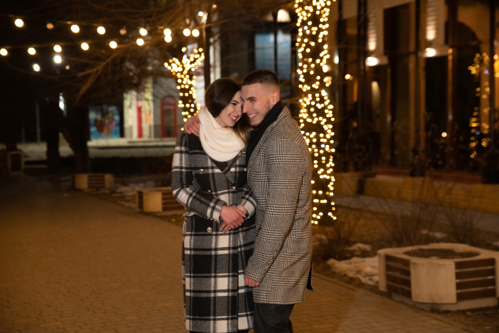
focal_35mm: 65
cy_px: 166
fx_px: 901
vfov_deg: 20.9
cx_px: 250
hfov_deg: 31.0
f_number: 4
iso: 1000
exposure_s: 1/160
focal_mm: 65
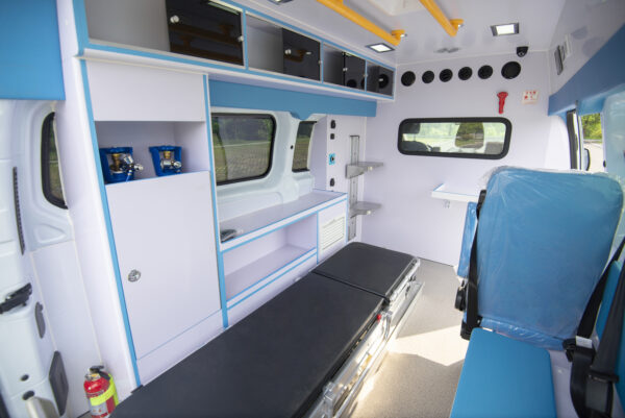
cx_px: 312
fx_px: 278
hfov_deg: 96.7
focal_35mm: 16
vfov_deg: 73.8
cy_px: 209
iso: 100
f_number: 4.5
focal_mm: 16
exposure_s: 1/400
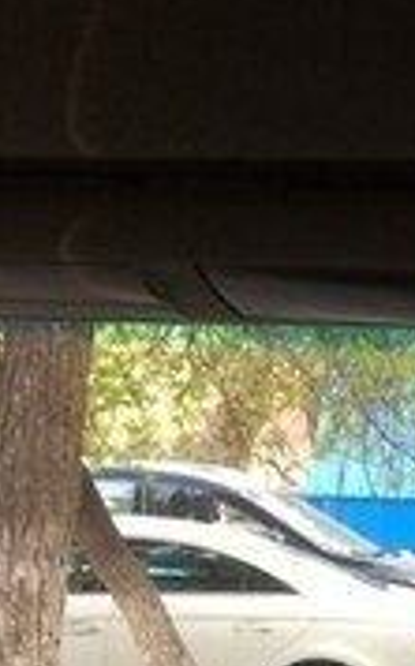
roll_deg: -2.1
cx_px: 804
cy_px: 836
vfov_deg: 17.3
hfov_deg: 10.6
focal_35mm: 114
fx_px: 2066
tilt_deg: -8.5
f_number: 2.2
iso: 50
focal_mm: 4.15
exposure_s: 1/33
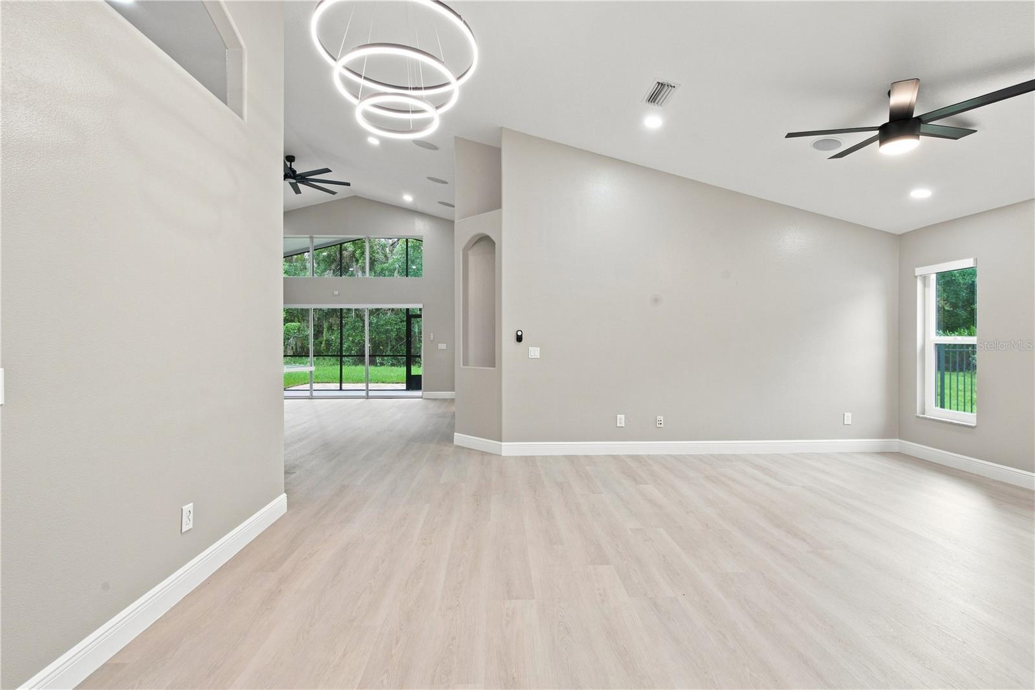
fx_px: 460
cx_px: 518
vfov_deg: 73.7
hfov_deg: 96.7
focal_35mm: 16
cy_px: 345
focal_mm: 16
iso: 160
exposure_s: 1/5
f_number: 9
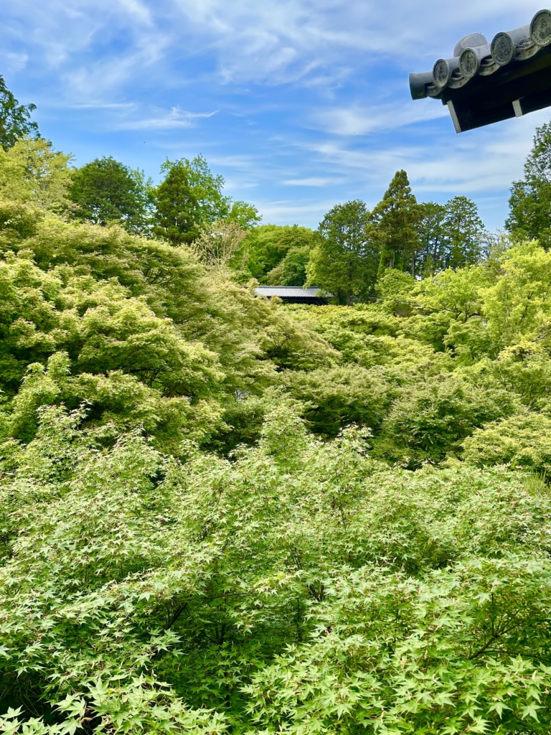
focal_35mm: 24
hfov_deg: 56.8
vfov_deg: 71.6
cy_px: 368
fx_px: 509
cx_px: 276
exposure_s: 1/2155
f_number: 1.78
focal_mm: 6.86
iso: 80
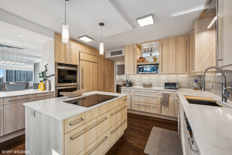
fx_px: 90
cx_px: 116
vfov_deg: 81.2
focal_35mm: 14
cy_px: 78
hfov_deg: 104.3
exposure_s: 1/8
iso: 200
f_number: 9.5
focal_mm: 14
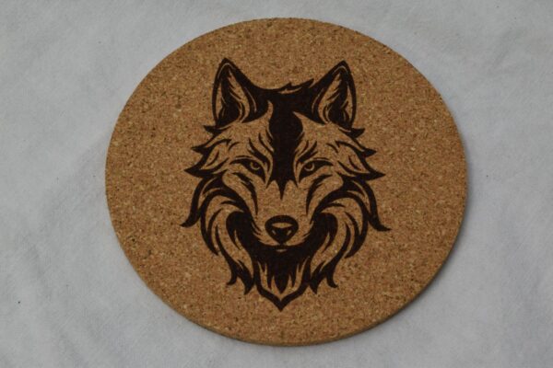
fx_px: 1267
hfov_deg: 24.6
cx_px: 276
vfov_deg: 16.6
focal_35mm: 82
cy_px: 184
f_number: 20
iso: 400
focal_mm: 55
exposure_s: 1/2
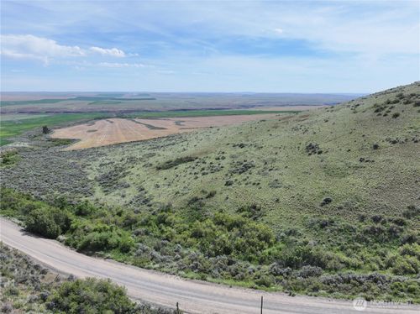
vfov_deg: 56.7
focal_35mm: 24
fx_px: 291
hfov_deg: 71.6
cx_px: 210
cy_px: 157
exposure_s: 1/2500
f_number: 2.8
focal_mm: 12.29
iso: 190
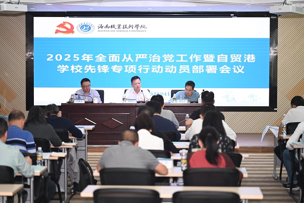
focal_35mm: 105
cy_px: 102
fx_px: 886
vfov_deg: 13.0
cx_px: 152
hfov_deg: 19.5
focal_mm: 105
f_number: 2.8
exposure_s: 1/160
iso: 720
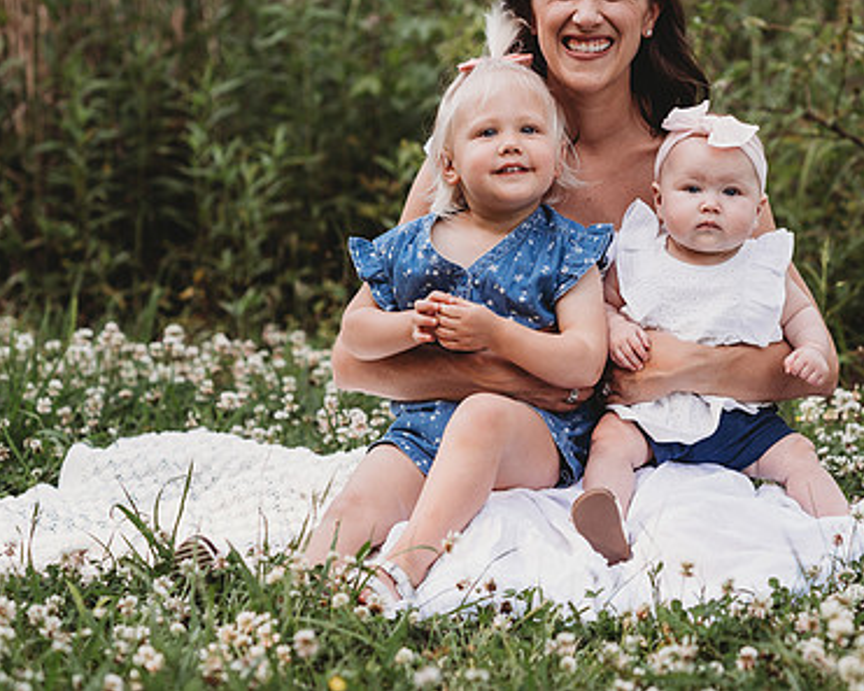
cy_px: 243
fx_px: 3351
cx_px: 626
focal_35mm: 131
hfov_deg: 14.6
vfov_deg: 11.8
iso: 100
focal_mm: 85
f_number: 2.8
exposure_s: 1/200
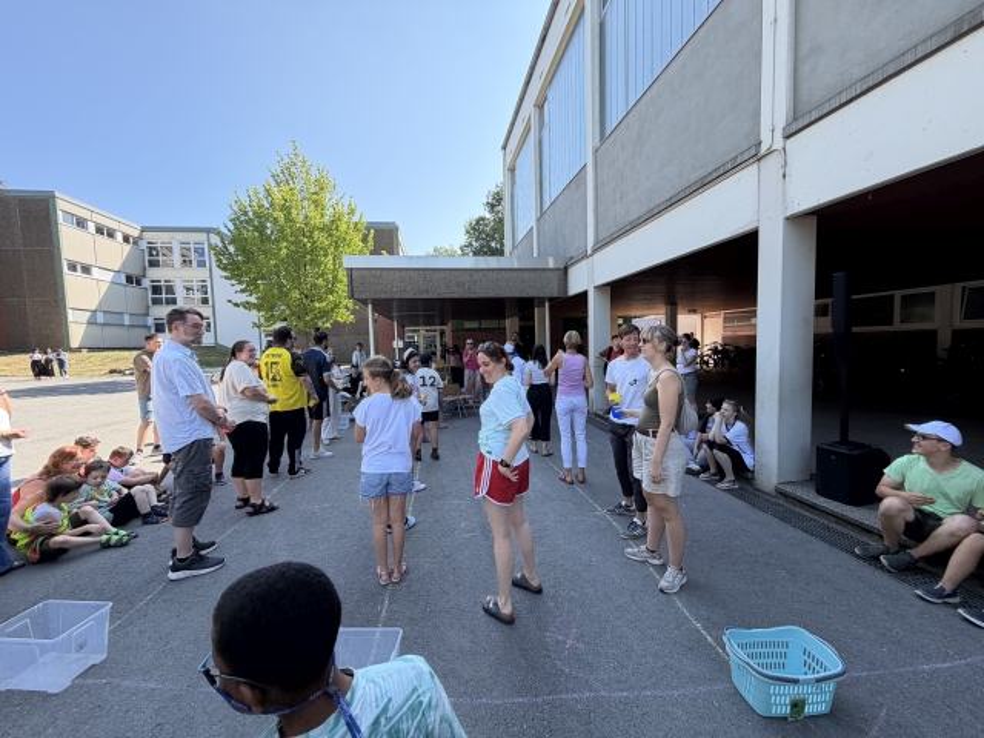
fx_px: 398
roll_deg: +2.6
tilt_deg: -1.0
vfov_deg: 85.7
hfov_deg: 102.1
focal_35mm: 14
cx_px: 492
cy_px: 369
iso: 40
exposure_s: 1/502
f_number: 2.2
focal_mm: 2.22
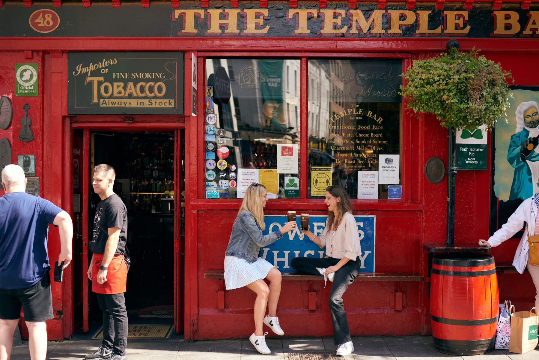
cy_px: 180
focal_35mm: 50
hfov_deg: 39.6
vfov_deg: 27.0
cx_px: 270
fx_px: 749
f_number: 3.2
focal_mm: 50
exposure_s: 1/1000
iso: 400
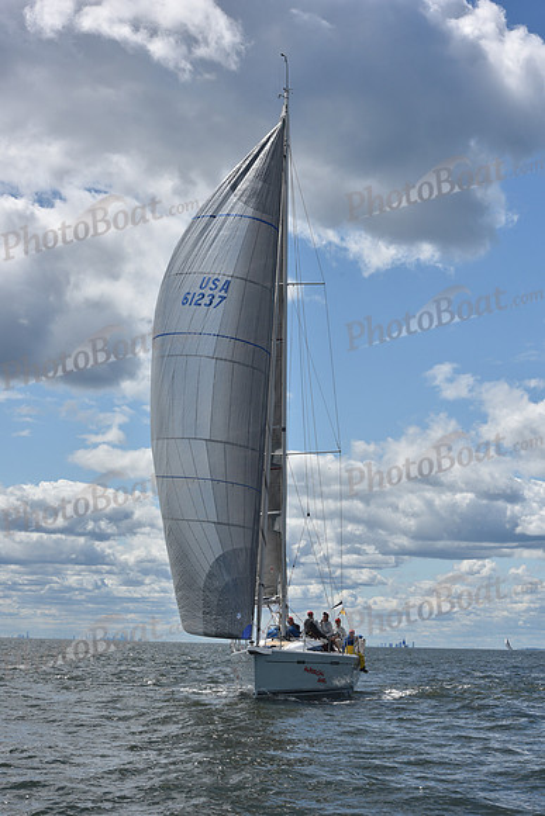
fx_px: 1589
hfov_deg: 19.5
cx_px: 272
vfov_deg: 28.8
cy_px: 408
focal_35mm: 70
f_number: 11
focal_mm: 70
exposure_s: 1/800
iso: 250
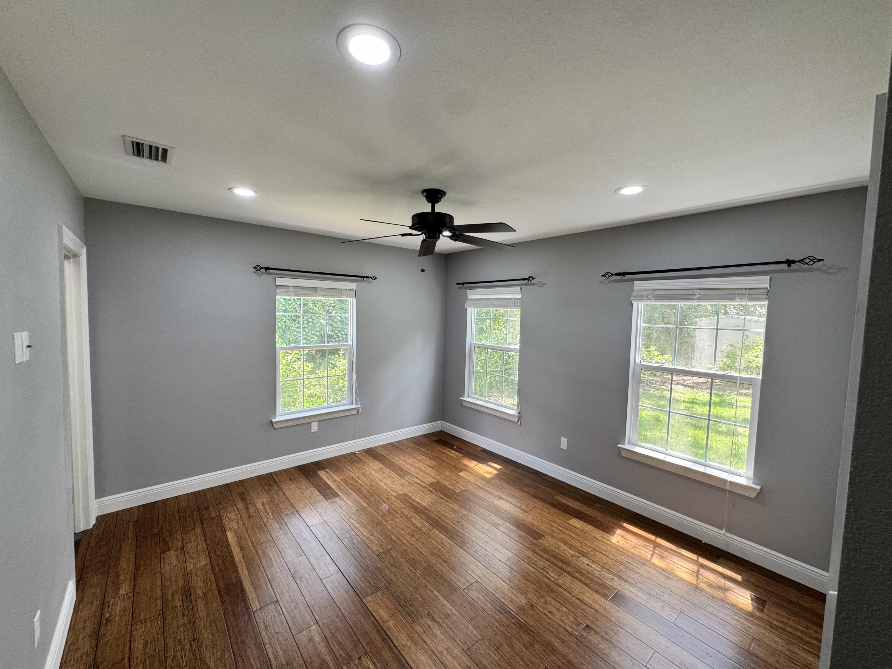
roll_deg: -1.8
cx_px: 446
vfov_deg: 85.7
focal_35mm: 14
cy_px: 334
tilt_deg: -4.4
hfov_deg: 102.1
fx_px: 361
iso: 160
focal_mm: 2.22
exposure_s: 1/99
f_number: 2.2
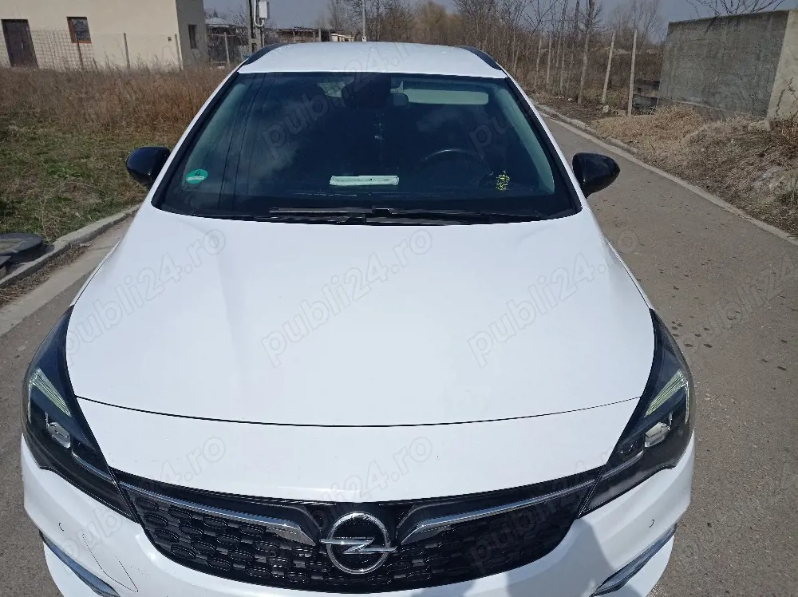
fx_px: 645
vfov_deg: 49.7
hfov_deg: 63.5
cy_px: 298
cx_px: 399
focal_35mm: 28
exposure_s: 1/10000
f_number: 1.79
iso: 101
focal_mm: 4.74
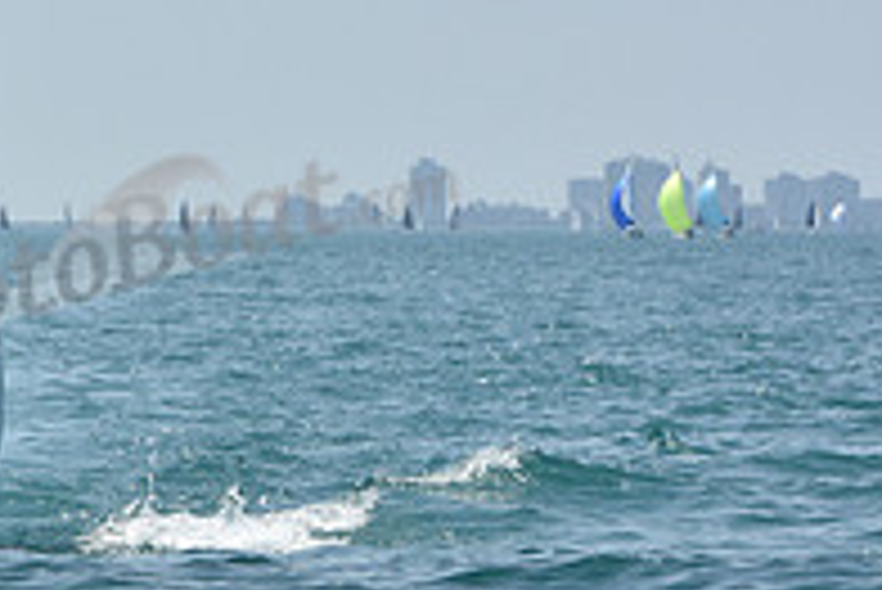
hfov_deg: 5.3
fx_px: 9415
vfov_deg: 3.6
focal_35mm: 384
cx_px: -405
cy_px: 79
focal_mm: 130
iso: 250
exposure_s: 1/1250
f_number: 8
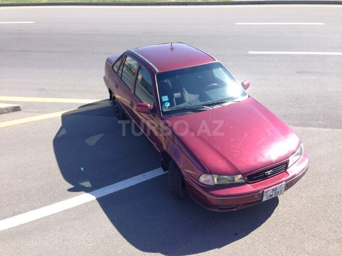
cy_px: 128
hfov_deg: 55.4
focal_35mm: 33
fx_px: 326
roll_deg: +2.8
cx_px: 171
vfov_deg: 42.9
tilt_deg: -29.8
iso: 50
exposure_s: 1/583
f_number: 2.4
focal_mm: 4.12
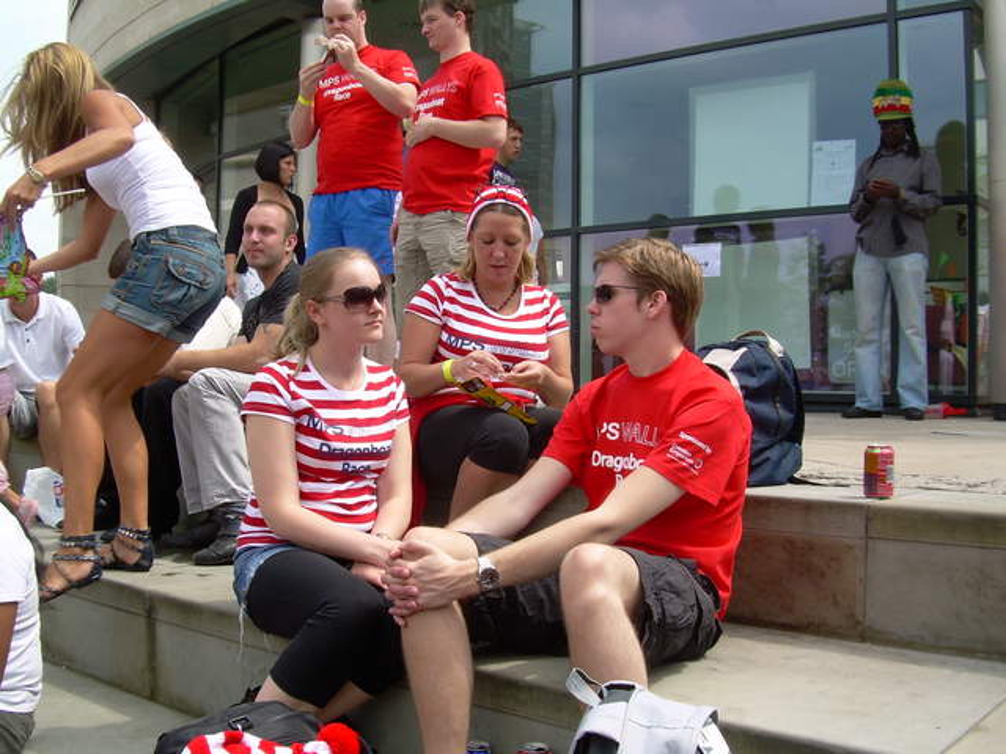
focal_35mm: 38
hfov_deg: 49.0
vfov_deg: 37.7
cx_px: 503
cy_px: 377
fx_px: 1104
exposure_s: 1/210
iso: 50
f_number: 4.6
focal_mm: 6.3
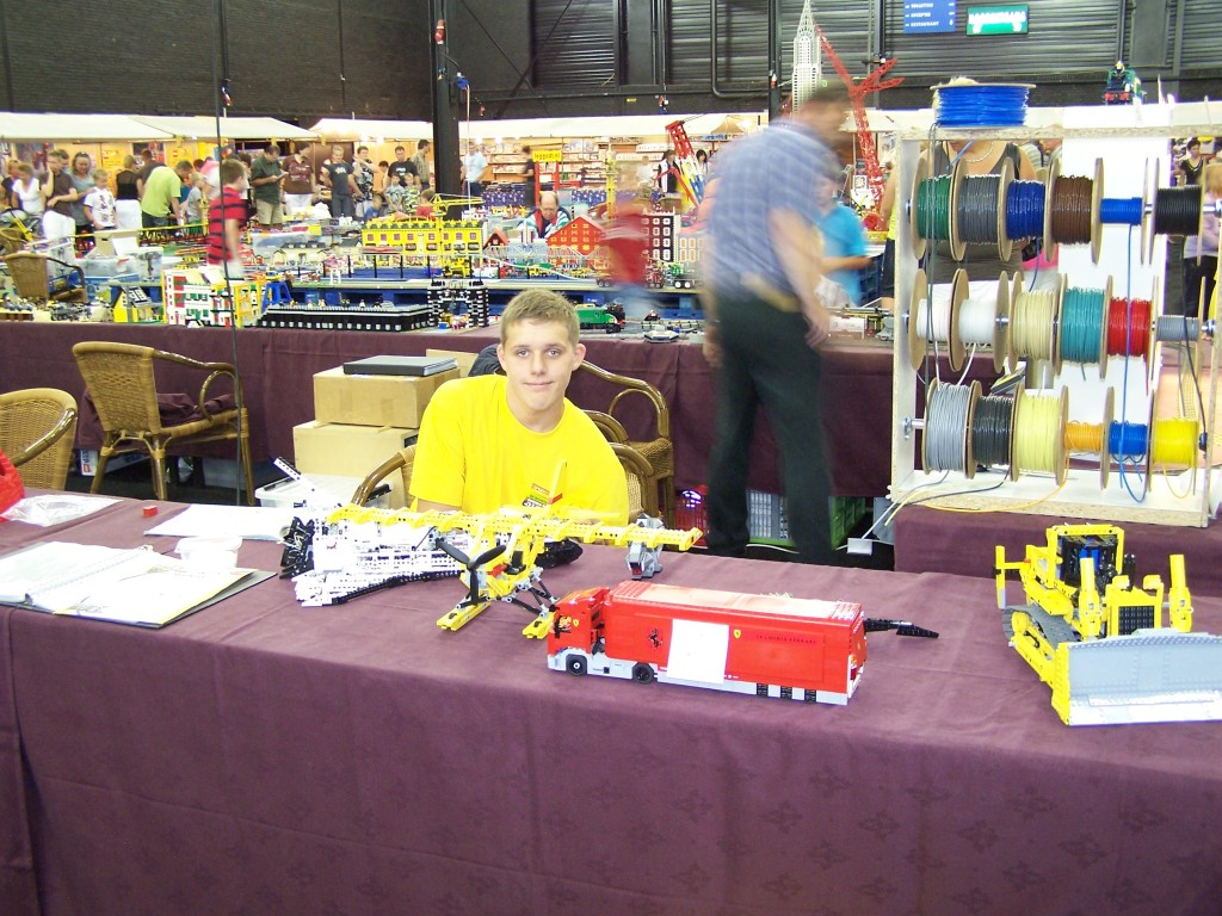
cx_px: 611
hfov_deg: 49.0
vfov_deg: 37.7
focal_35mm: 38
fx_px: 1341
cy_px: 458
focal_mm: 6.3
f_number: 2.8
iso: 140
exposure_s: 1/4
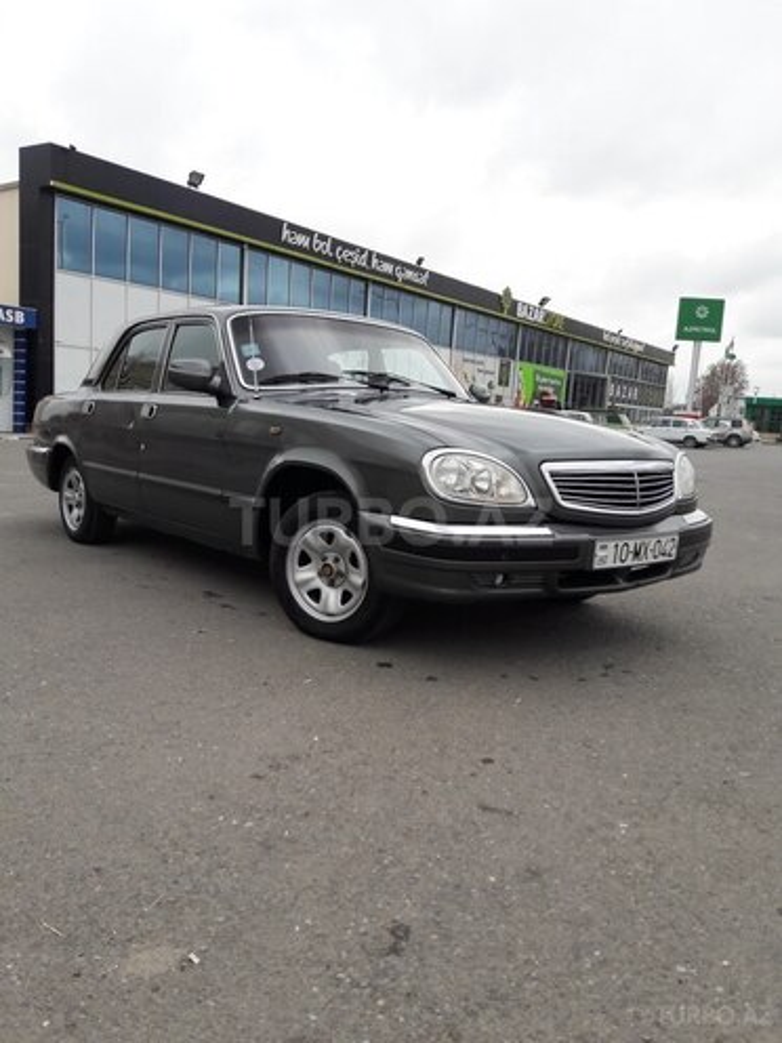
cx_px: 391
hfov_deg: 49.7
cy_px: 522
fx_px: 843
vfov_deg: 63.4
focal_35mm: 28
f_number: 1.9
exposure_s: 1/565
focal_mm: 3.7
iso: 40
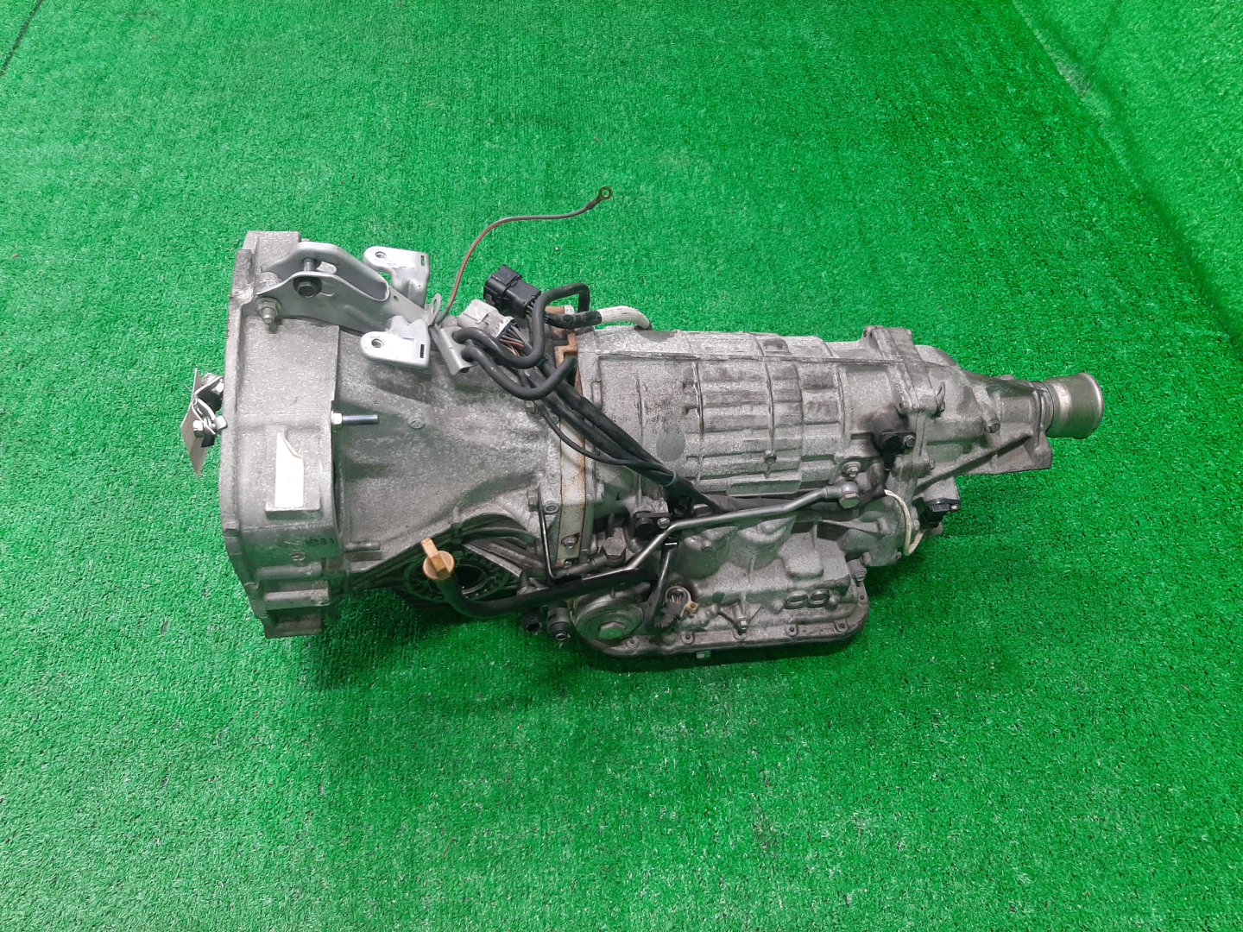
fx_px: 934
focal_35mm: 26
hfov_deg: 67.3
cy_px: 466
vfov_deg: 53.1
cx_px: 622
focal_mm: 3.93
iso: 144
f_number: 1.7
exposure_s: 1/50
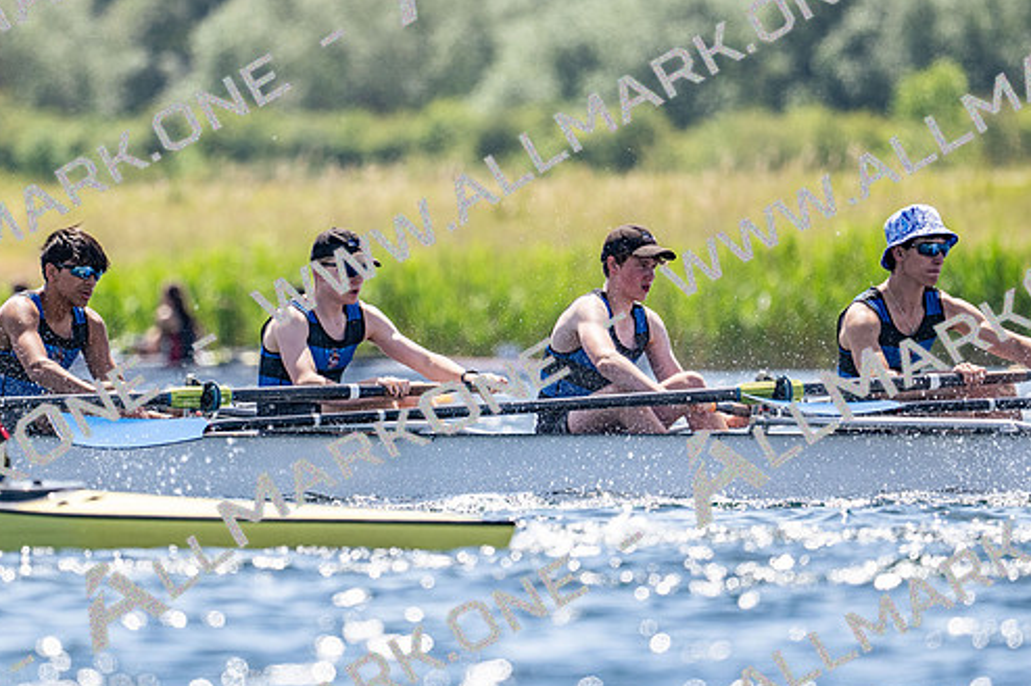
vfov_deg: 1.9
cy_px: 332
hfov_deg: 2.9
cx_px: 507
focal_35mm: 705
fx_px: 20183
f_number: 4.5
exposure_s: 1/2500
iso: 250
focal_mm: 400
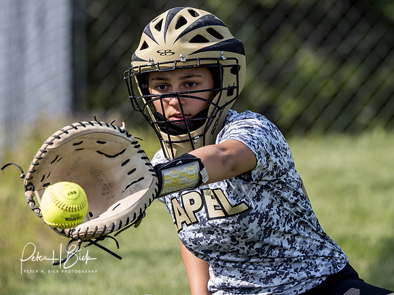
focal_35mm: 837
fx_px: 9529
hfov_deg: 2.4
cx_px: 232
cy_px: 114
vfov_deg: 1.8
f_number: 4
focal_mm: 300
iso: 500
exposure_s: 1/2000
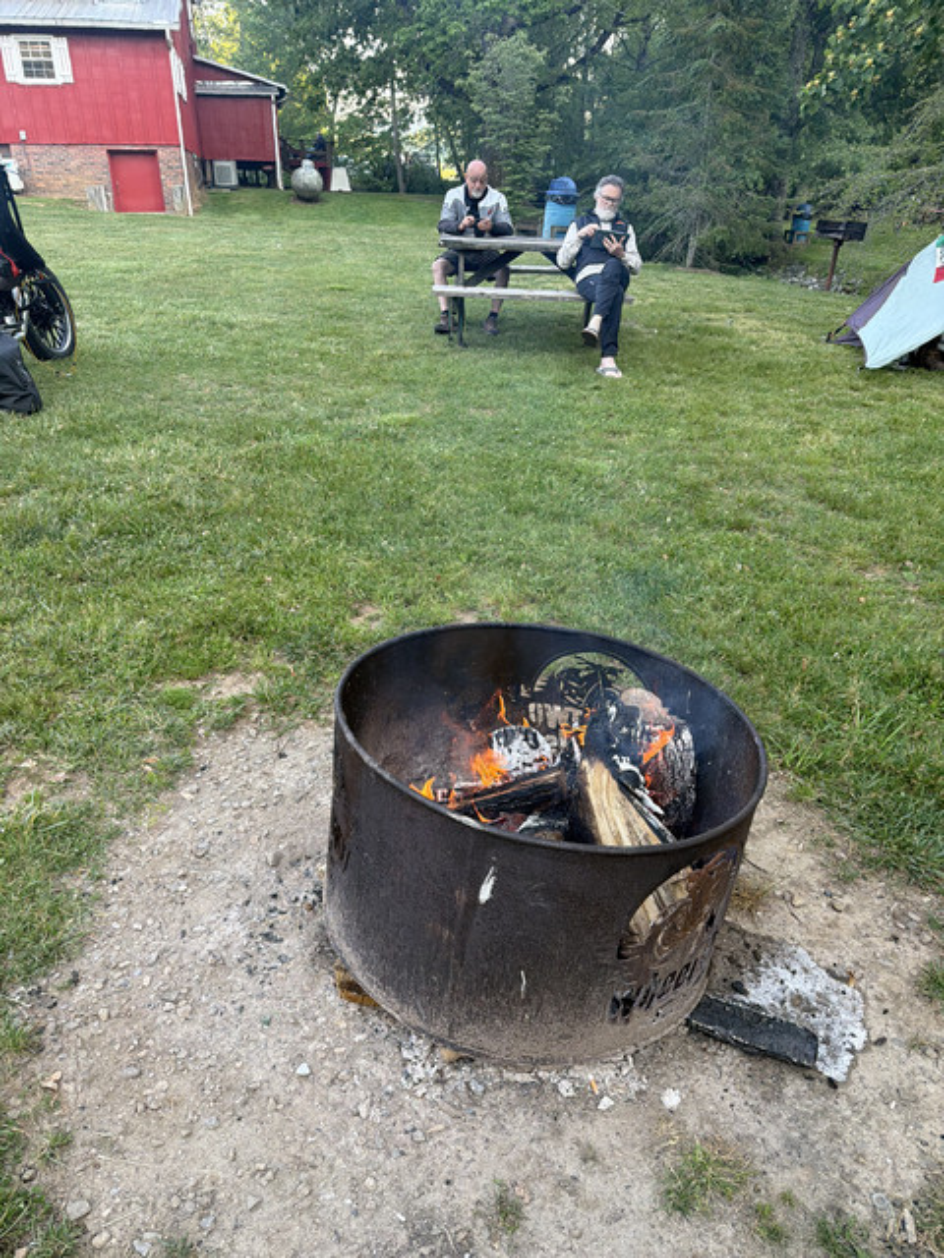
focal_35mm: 24
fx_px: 873
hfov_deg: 56.8
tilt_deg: -26.1
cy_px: 629
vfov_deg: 71.6
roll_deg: +0.8
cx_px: 472
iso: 200
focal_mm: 6.76
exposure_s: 1/433
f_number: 1.78
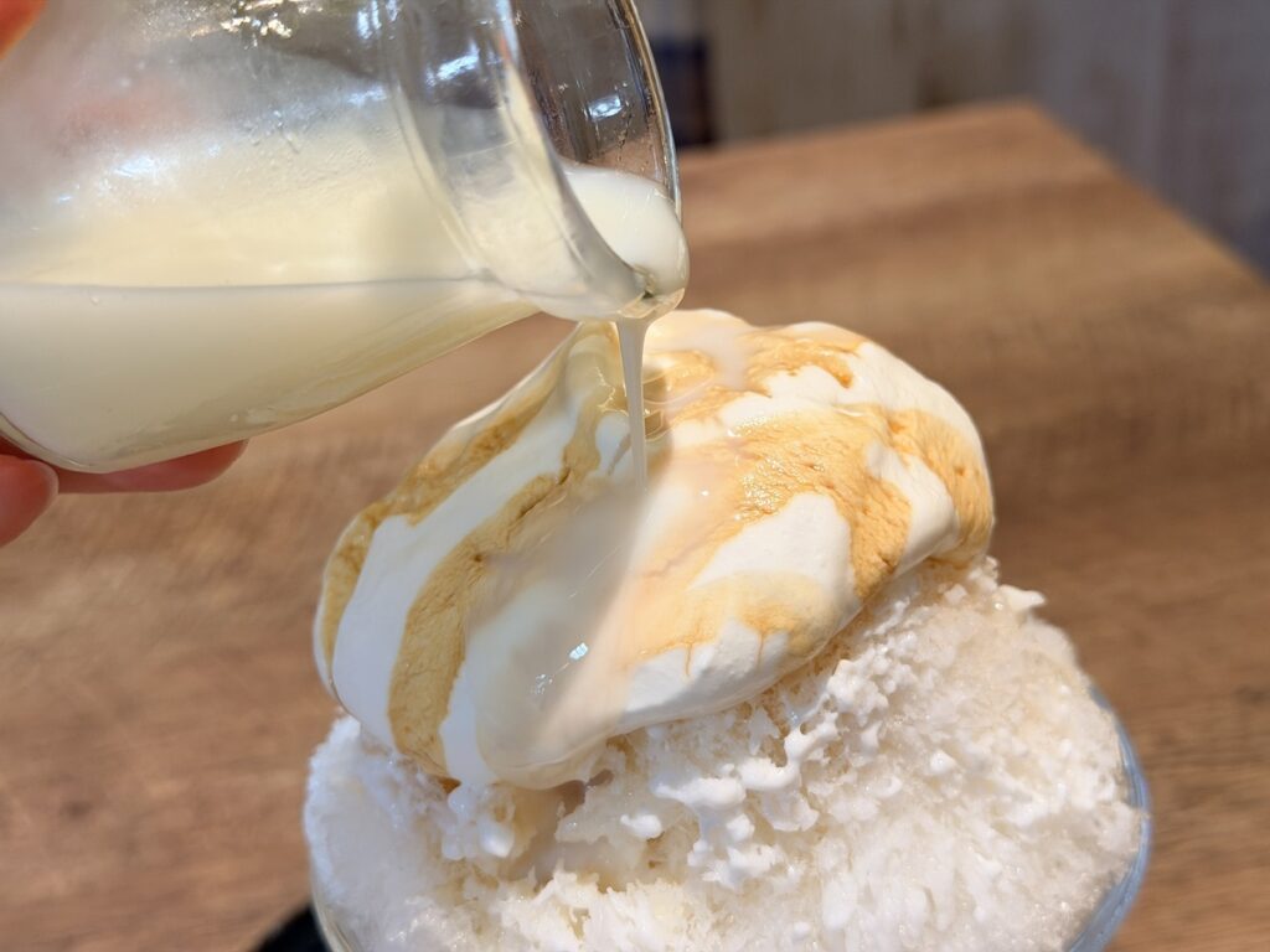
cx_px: 635
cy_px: 476
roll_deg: +5.1
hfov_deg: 39.7
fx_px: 1761
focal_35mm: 48
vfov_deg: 30.3
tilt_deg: -30.8
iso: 50
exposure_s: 1/60
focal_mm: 6.76
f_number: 1.78
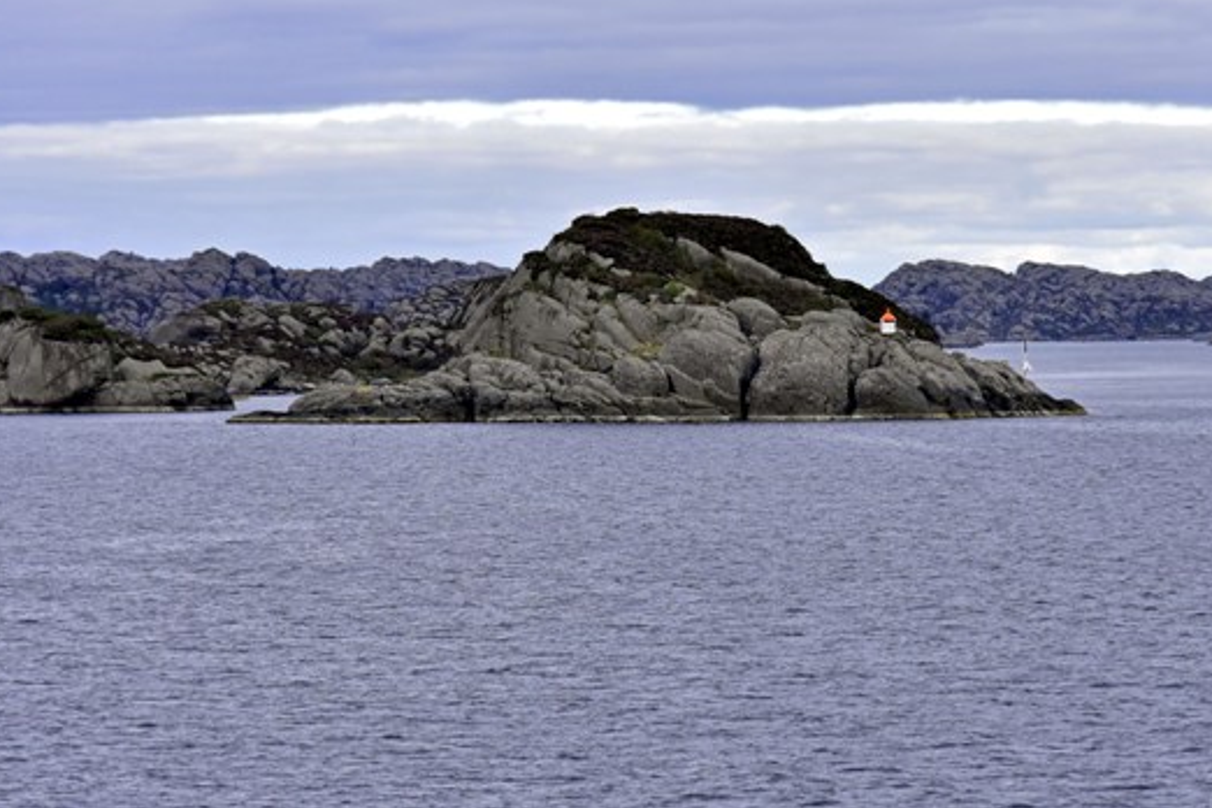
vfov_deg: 6.7
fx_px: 6935
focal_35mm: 206
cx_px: 639
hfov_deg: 10.0
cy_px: 319
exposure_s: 1/1000
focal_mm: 112
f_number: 8
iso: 800
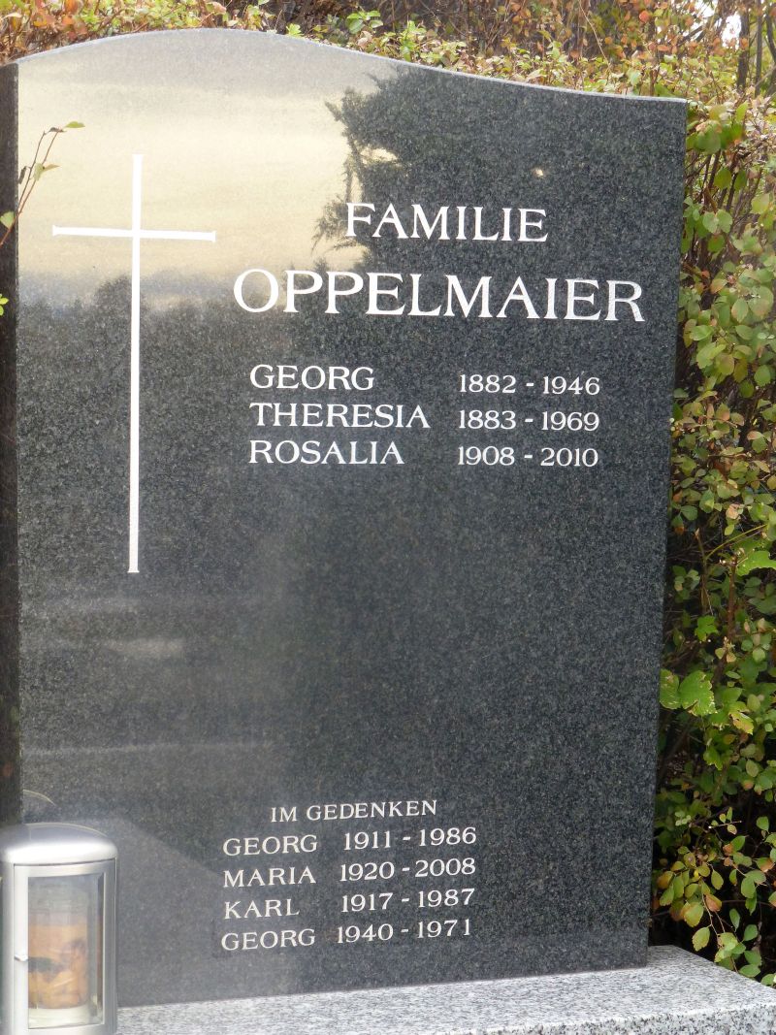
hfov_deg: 16.4
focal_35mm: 90
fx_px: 2691
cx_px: 388
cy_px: 518
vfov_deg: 21.8
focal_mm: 16.1
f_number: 5.2
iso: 250
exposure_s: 1/60
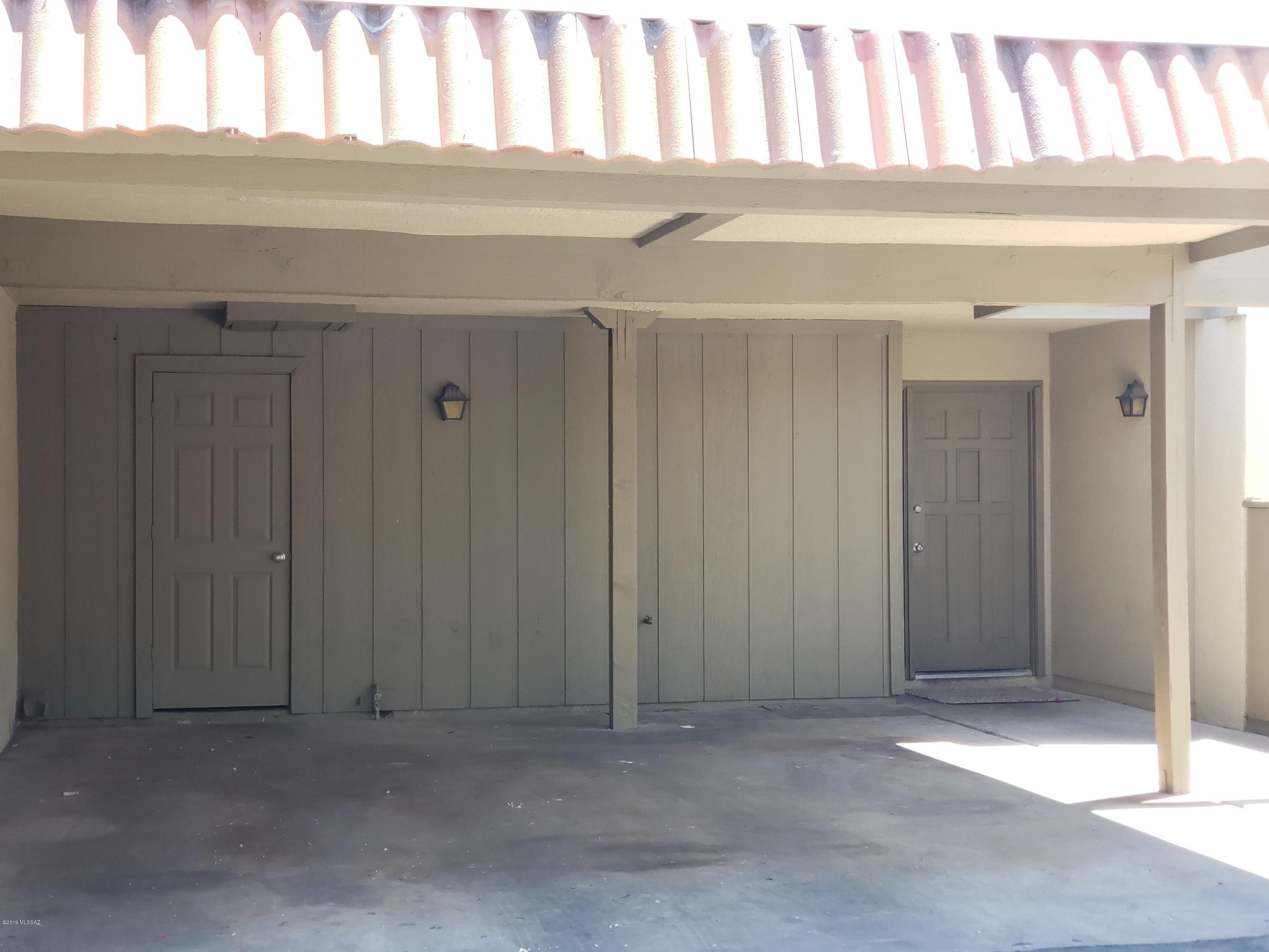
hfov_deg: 36.8
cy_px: 476
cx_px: 634
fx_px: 1906
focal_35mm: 52
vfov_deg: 28.0
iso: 64
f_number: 2.4
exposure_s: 1/100
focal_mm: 6
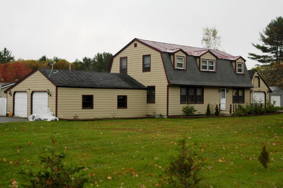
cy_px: 94
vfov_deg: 26.4
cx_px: 142
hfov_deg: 38.9
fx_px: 401
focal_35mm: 51
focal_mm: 34
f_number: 6.3
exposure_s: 1/125
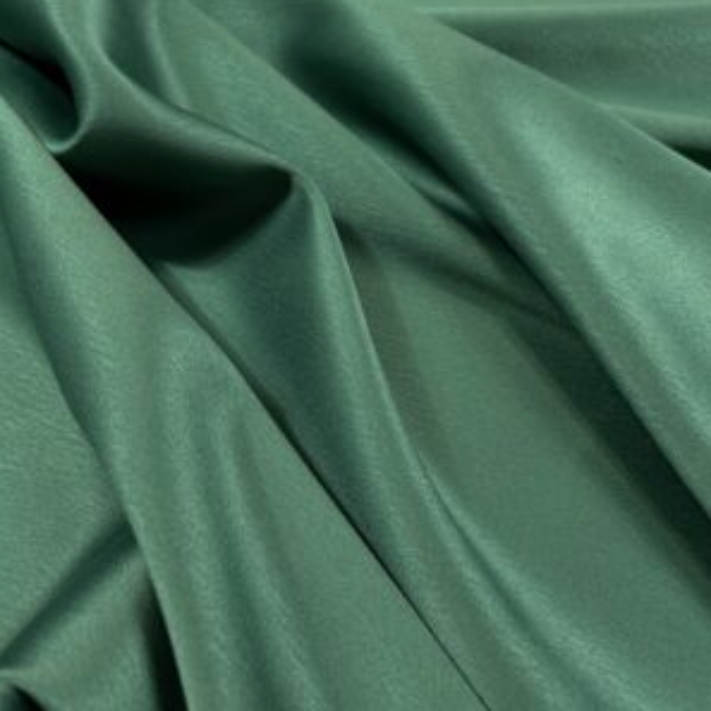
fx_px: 720
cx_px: 357
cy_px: 275
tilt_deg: -55.0
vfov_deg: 52.1
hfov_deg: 52.5
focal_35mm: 31
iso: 100
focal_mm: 4.2
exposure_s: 1/100
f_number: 1.6
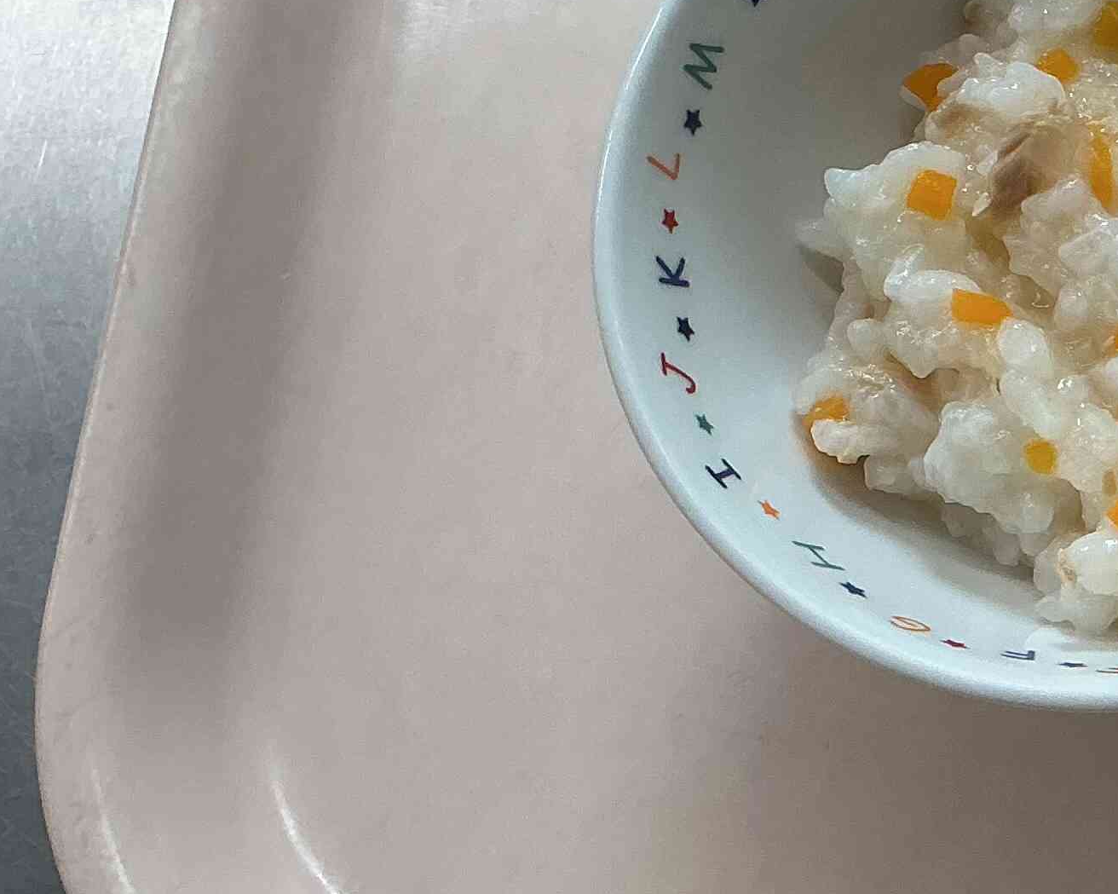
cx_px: 1620
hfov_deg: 19.5
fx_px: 2878
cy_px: 146
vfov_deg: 17.5
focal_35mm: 87
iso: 50
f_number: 1.8
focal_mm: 3
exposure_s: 1/120
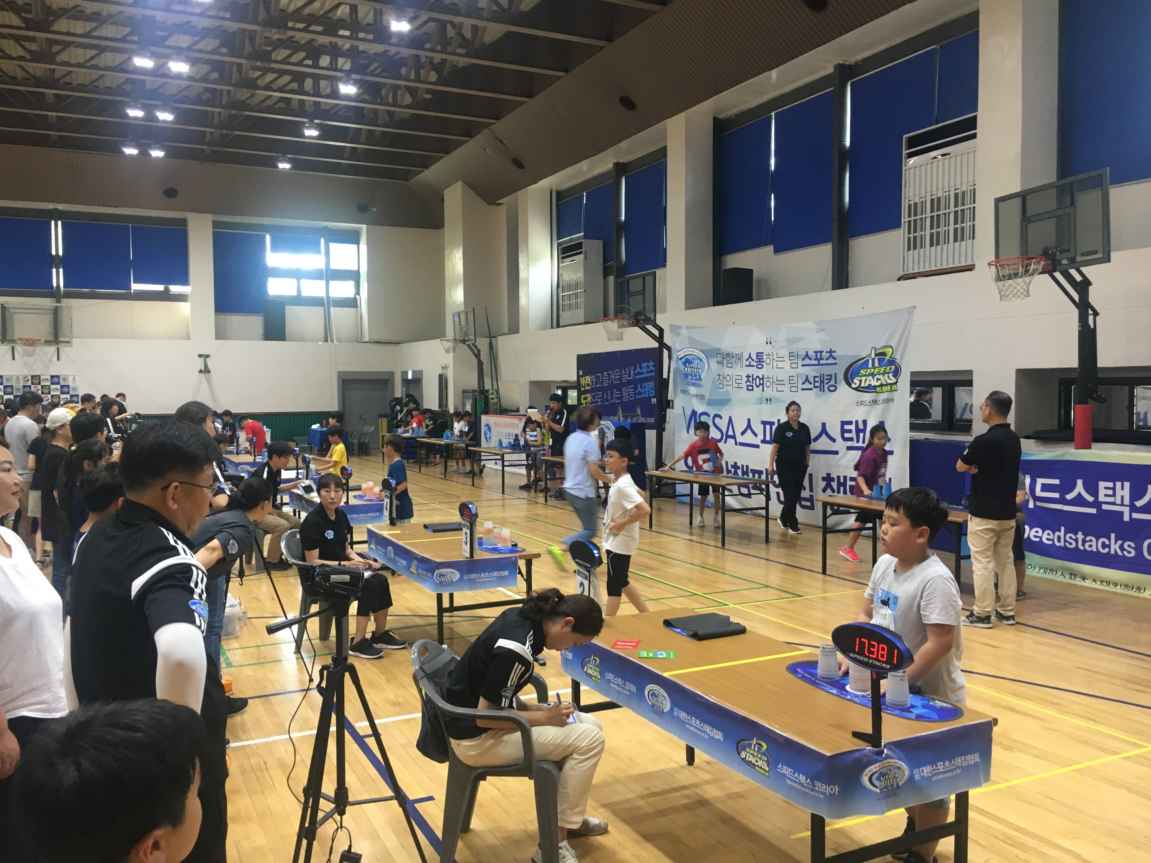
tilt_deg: -1.3
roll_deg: +1.3
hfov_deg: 61.7
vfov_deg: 48.2
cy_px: 432
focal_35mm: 29
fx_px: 964
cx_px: 576
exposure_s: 1/30
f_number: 2.2
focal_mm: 4.15
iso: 80
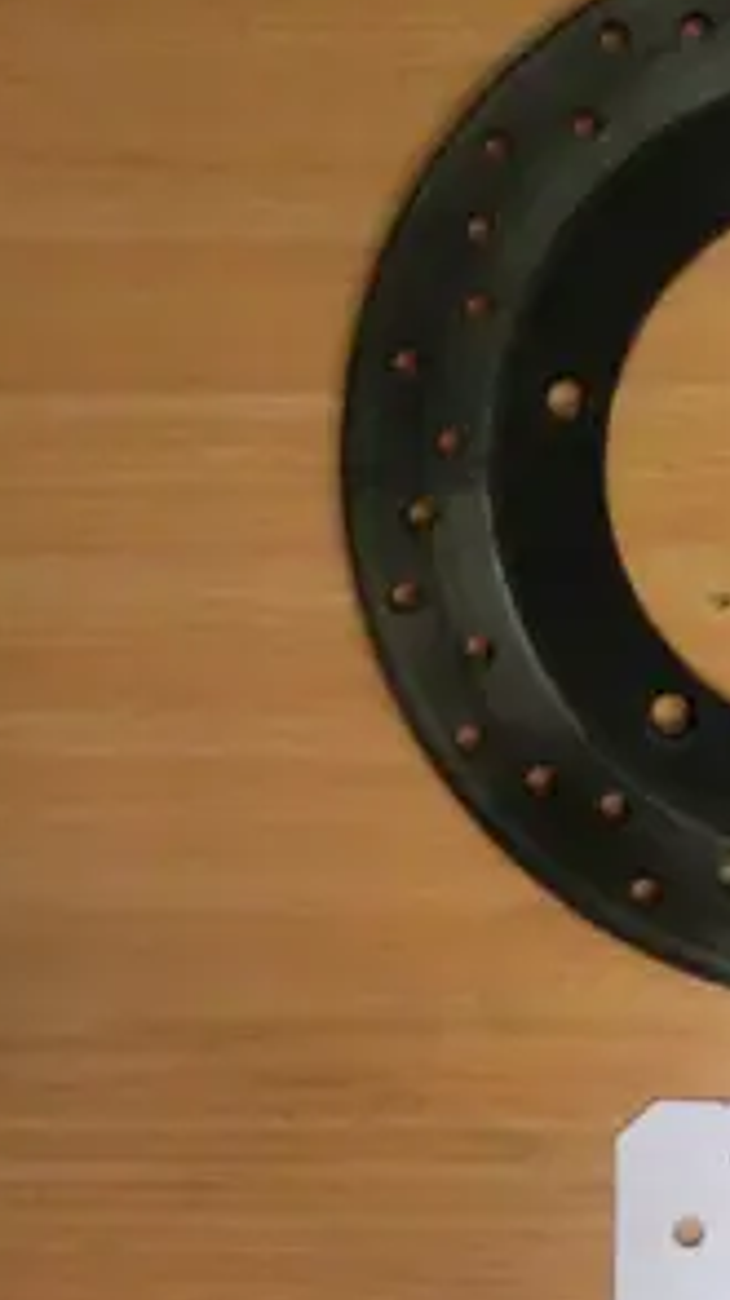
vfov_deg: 42.9
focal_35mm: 48
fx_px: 1655
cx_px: 876
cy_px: 619
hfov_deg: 22.9
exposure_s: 1/60
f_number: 3.2
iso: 400
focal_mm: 4.9
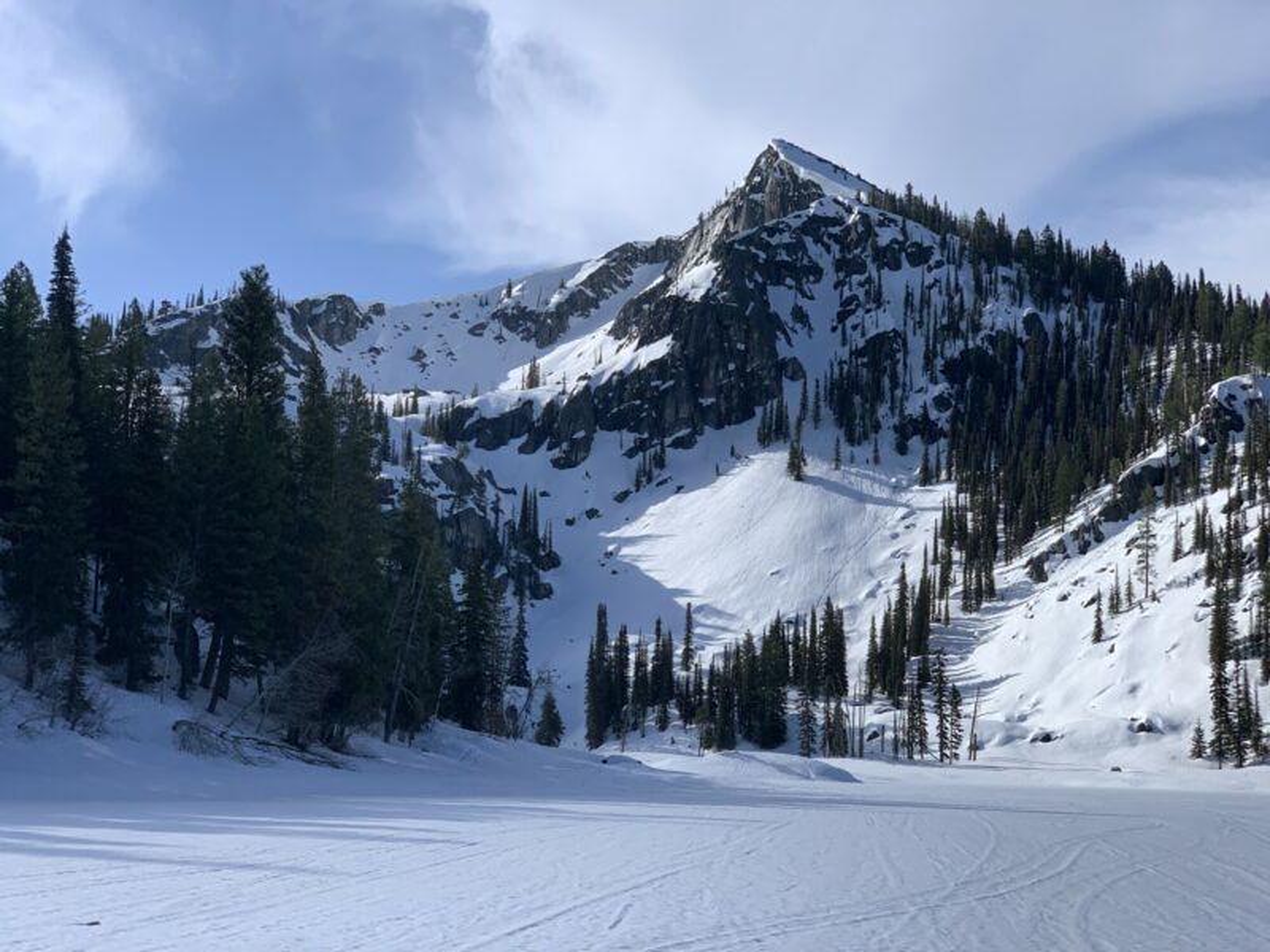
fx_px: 1908
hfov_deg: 36.8
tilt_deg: +8.6
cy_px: 476
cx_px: 635
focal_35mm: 52
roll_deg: -2.2
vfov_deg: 28.0
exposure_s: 1/1996
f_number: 2.4
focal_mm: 6
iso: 16
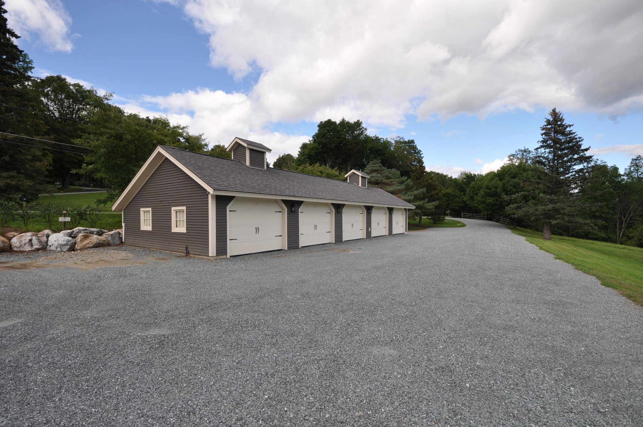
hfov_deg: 100.5
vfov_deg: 77.2
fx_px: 268
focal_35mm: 15
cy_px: 214
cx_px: 322
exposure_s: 1/250
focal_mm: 10
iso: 200
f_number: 8
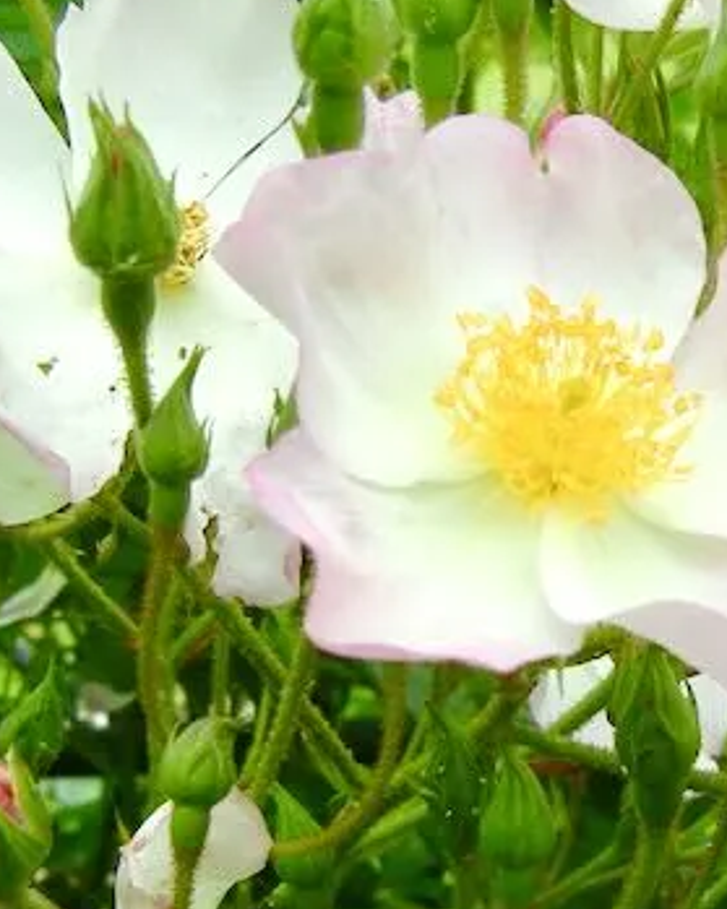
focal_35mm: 86
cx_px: 696
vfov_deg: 22.2
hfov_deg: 17.5
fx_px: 2314
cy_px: 596
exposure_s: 1/668
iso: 160
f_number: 3.5
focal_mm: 5.4
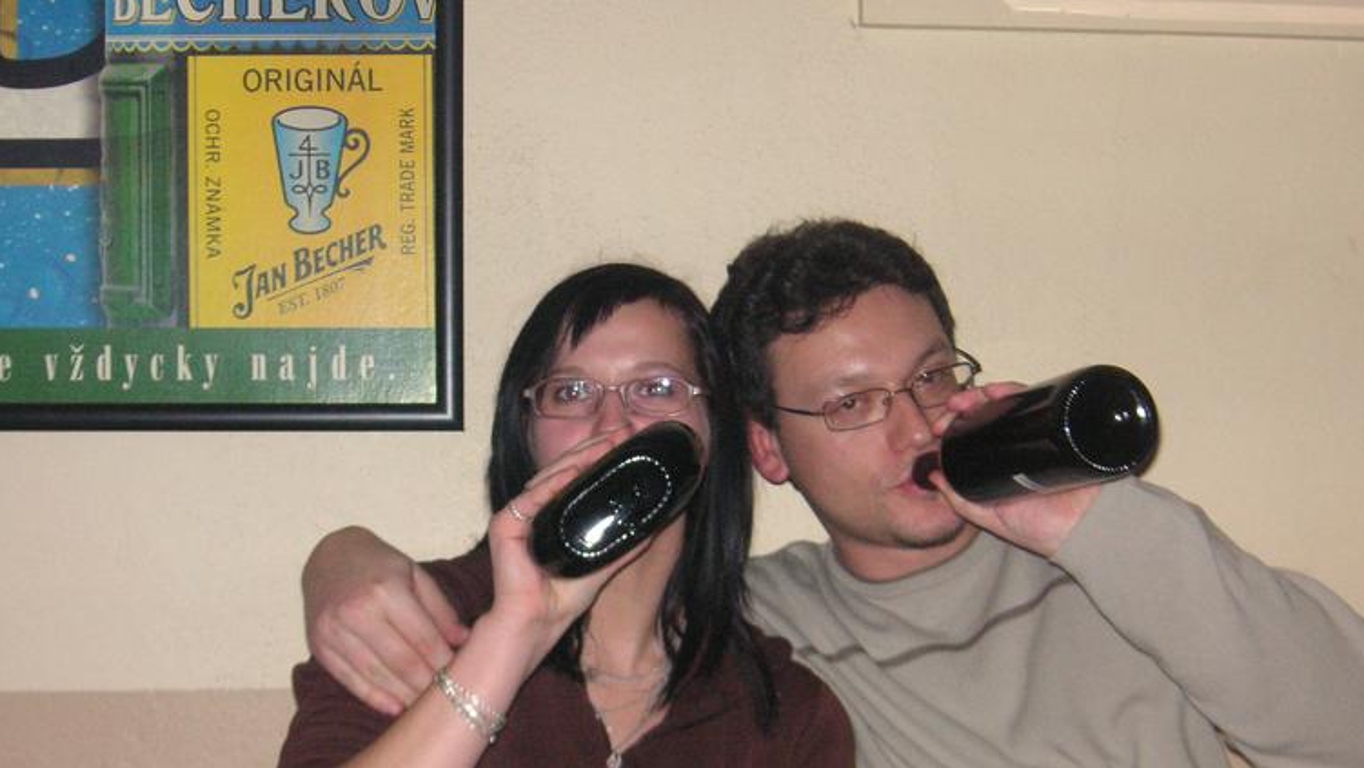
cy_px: 501
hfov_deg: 36.0
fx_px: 2098
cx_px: 665
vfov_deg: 20.7
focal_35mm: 58
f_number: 3.4
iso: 160
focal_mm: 8.4
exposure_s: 1/45
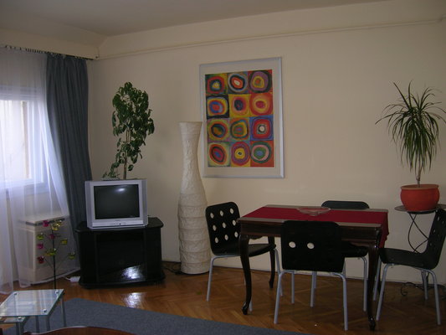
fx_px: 438
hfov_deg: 53.9
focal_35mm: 34
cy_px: 168
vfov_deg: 41.8
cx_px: 223
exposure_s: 1/60.1
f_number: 2.9
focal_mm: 5.7
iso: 50
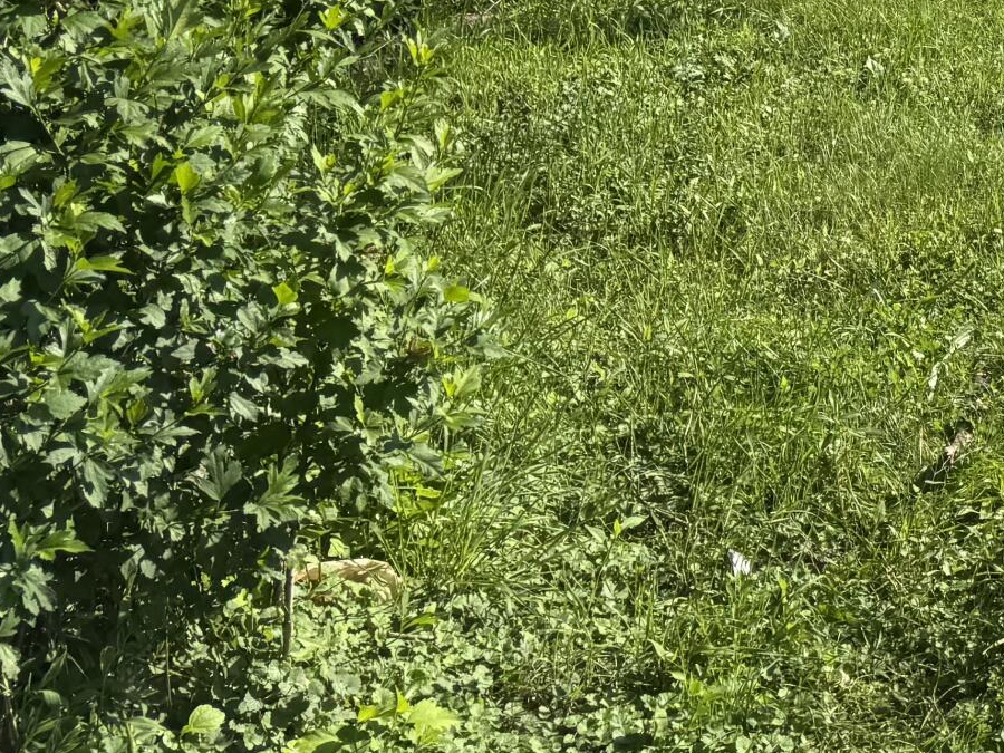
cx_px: 1594
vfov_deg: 17.2
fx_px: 2320
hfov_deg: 20.2
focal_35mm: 80
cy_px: -254
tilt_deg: -5.3
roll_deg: -1.9
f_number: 1.78
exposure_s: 1/3759
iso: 80
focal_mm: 6.76
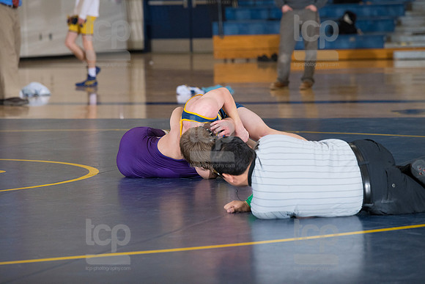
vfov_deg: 7.2
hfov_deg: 10.8
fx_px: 2243
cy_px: 142
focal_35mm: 190
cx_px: 212
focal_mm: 190
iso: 1250
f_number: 5.6
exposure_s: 1/250
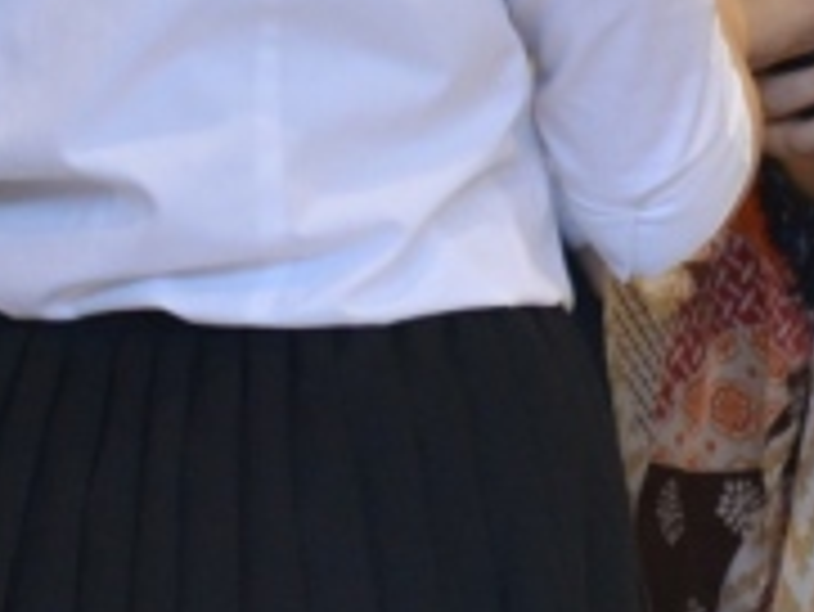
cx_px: 994
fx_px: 16277
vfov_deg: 2.2
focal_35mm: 692
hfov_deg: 2.9
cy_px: -86
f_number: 5.6
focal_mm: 85
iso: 800
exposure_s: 1/50
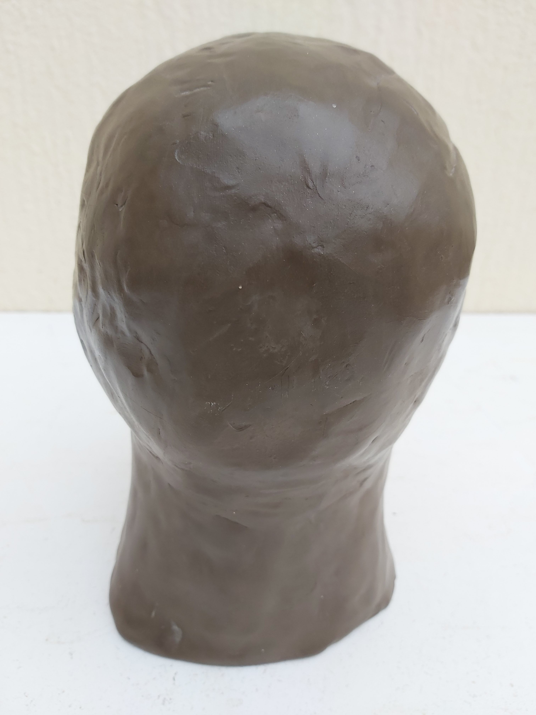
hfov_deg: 53.1
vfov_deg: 67.3
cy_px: 358
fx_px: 537
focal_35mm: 26
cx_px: 268
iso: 64
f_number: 1.7
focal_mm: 3.92
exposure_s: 1/223
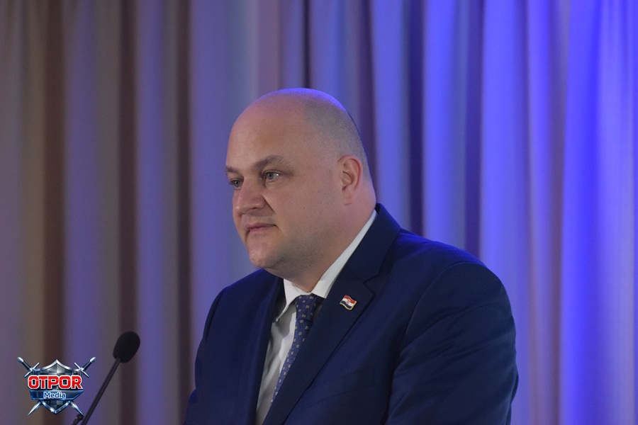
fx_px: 5183
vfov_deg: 4.7
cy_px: 212
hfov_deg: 7.0
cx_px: 319
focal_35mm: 292
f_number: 5.3
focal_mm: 195
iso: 3200
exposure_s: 1/200
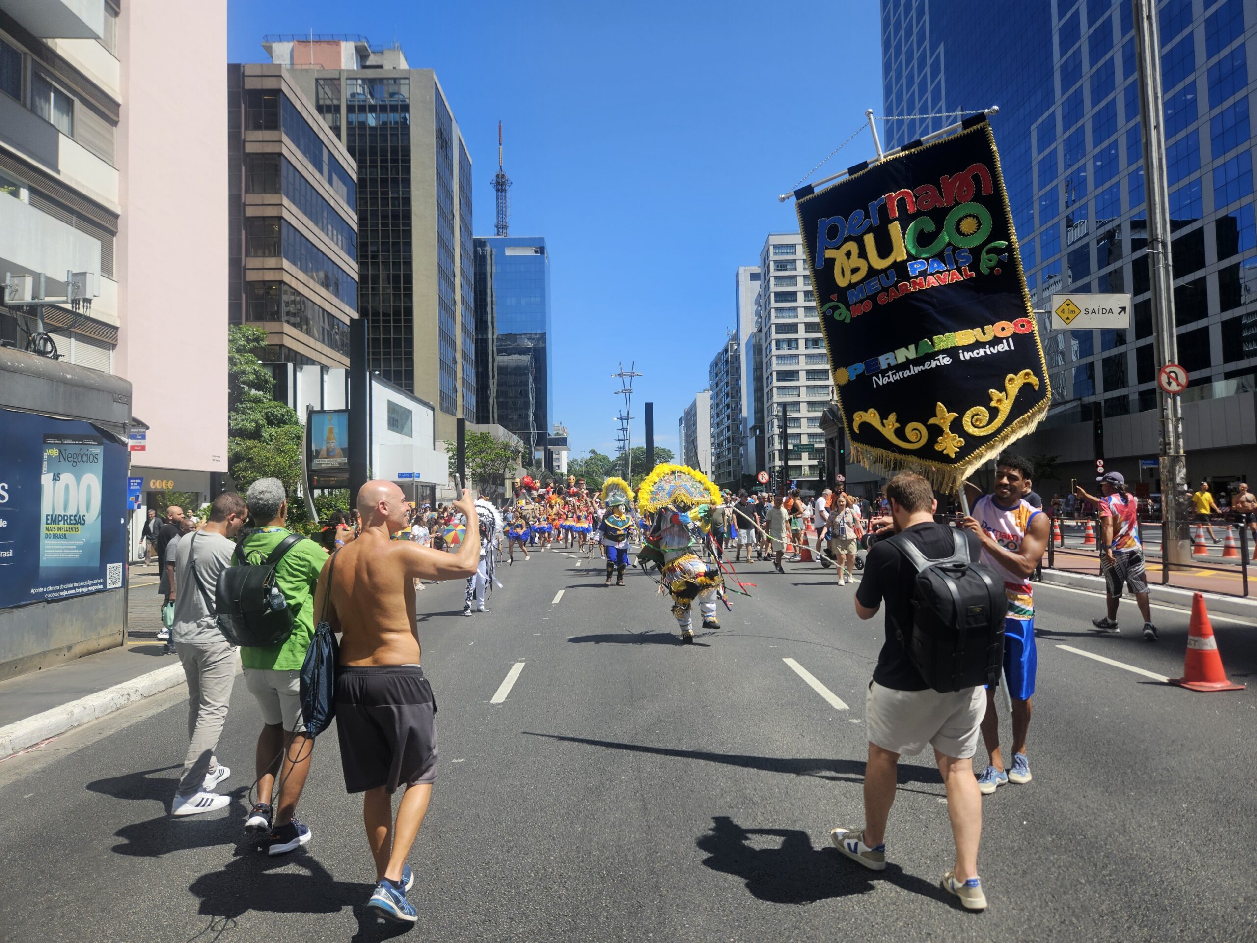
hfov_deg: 73.9
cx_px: 628
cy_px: 472
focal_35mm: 23
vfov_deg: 58.9
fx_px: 835
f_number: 1.8
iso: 25
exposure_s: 1/1453
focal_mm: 5.4
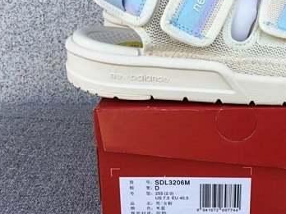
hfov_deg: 32.8
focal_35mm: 57
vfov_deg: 25.6
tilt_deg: -20.1
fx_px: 471
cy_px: 83
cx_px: 232
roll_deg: -0.1
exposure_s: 1/113
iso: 25
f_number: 2.4
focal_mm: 3.3
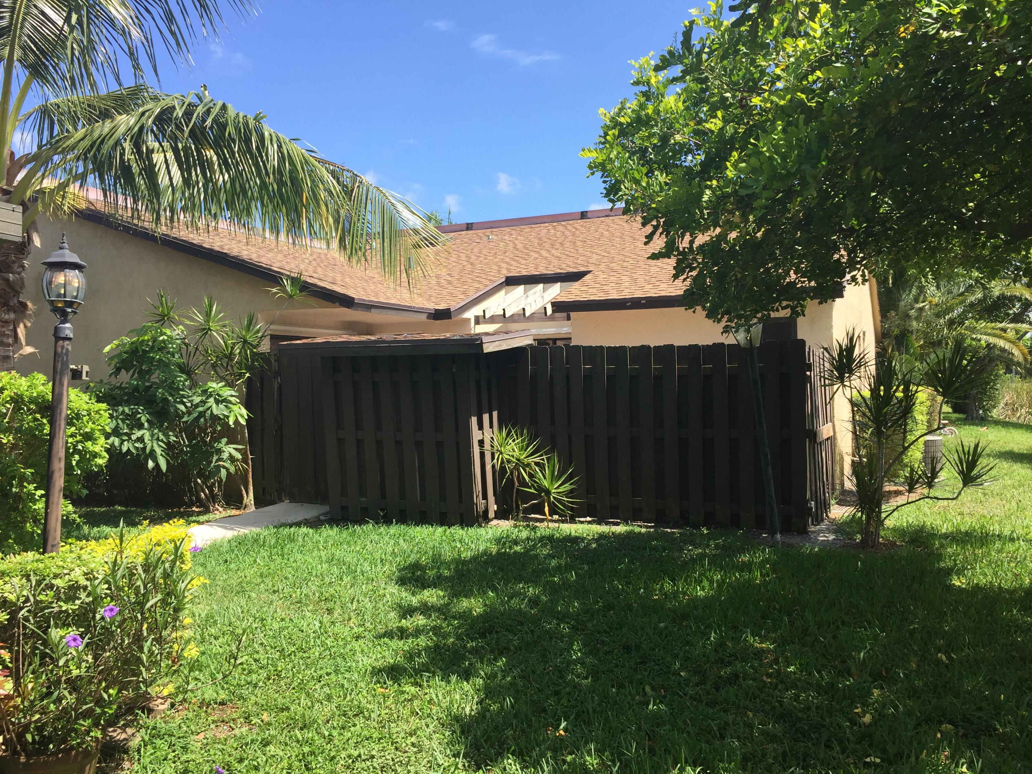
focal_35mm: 29
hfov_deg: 61.7
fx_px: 865
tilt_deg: -0.3
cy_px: 387
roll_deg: +0.3
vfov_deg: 48.2
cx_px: 516
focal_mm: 4.15
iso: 32
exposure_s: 1/1041
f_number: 2.2
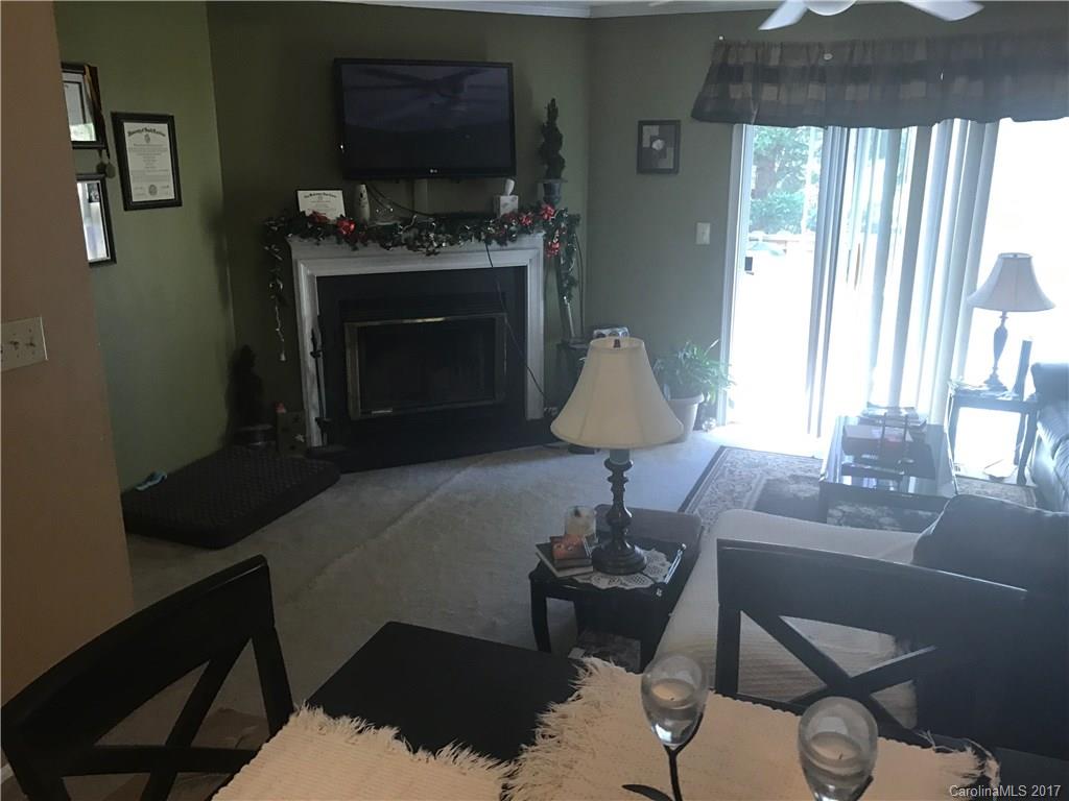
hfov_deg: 63.4
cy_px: 400
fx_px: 865
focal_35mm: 28
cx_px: 534
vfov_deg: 49.7
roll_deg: -0.5
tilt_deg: -15.3
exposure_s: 1/17
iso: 40
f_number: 1.8
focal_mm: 3.99
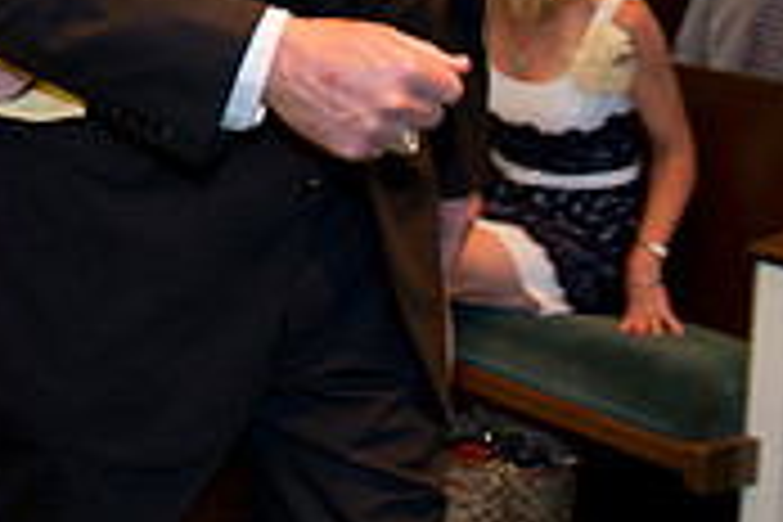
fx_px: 1740
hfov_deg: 24.8
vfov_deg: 16.2
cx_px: 117
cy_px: -140
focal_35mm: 80
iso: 1600
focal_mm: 24
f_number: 2.8
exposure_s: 1/60
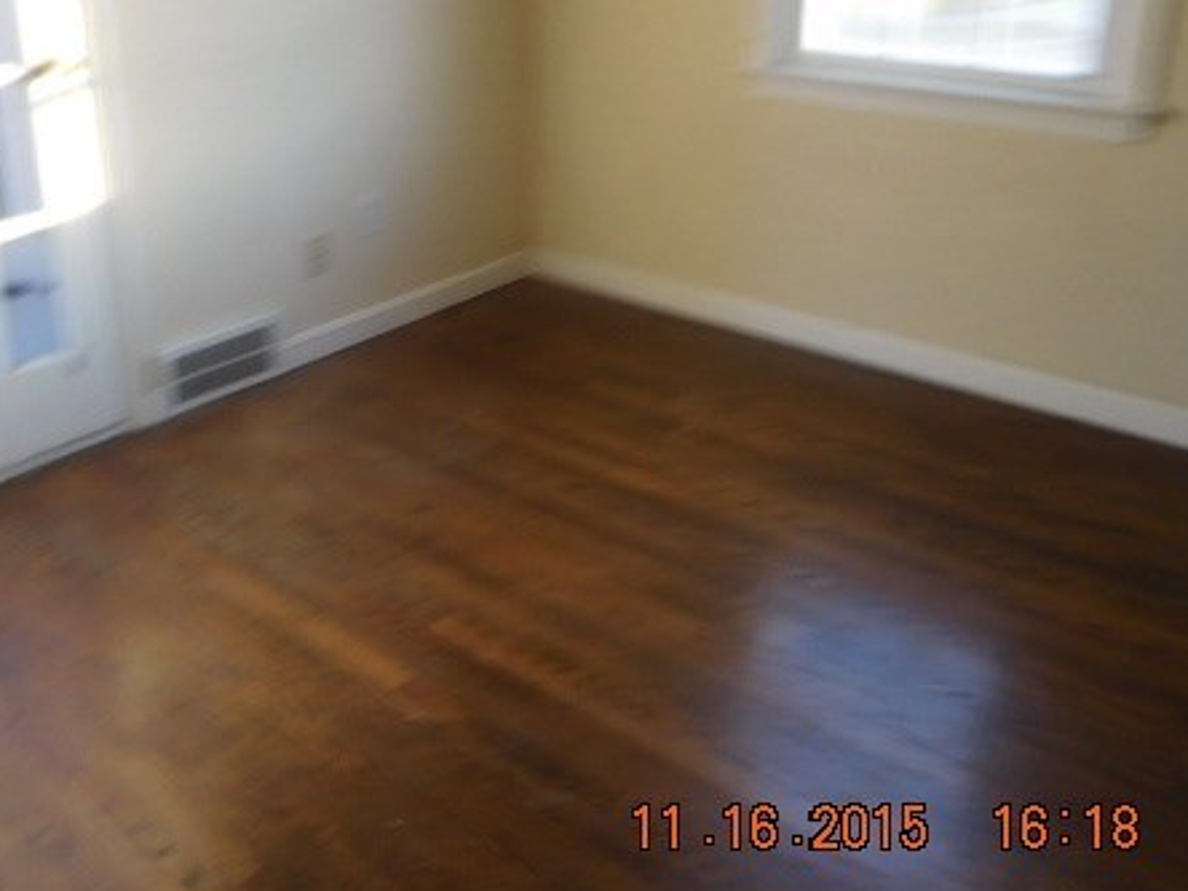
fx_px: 1235
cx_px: 393
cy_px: 321
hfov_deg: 50.4
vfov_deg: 39.3
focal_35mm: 36
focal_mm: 4.5
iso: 160
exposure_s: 1/30
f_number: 3.4
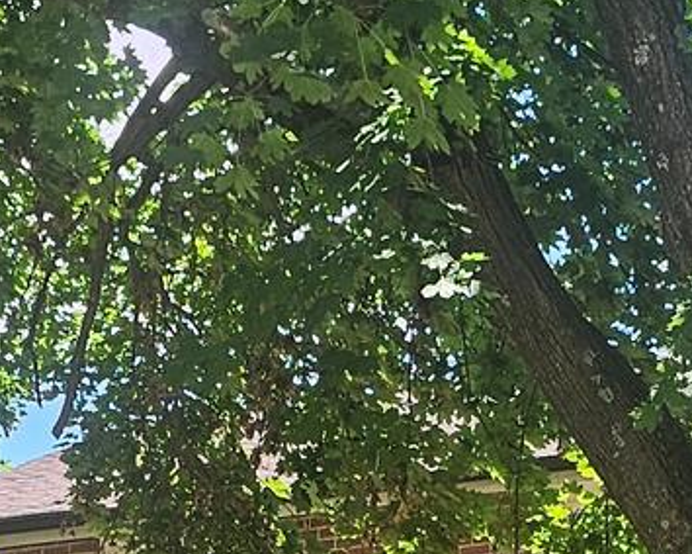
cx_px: 512
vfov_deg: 10.8
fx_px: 2662
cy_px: 1118
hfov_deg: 14.8
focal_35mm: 130
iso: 25
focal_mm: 6.3
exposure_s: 1/207
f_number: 1.7
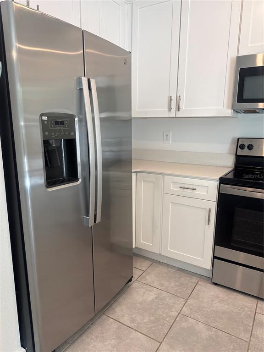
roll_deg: -2.5
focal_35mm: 24
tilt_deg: -10.8
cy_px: 176
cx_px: 132
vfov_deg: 71.6
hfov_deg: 56.8
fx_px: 244
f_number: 1.78
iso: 100
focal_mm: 6.76
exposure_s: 1/120
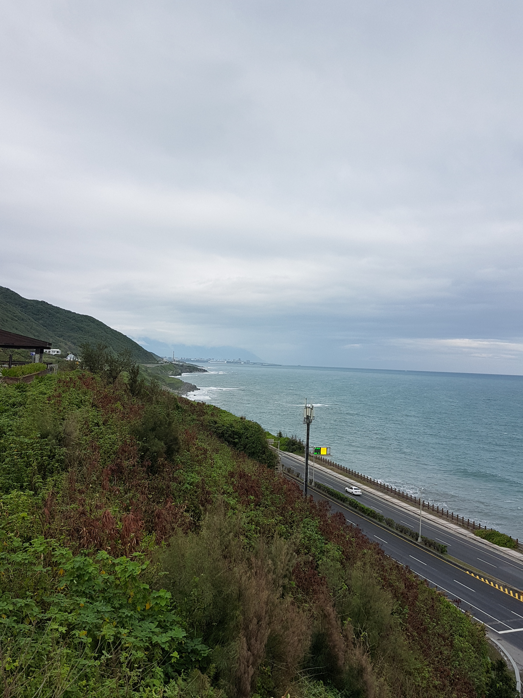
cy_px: 349
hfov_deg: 53.1
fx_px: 524
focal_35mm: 26
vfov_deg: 67.3
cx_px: 262
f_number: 1.7
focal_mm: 4.2
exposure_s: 1/1776
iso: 40
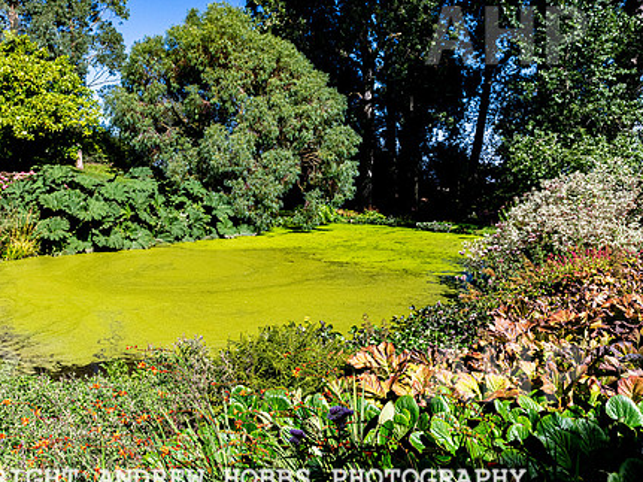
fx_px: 594
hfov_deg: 55.8
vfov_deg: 44.1
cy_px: 213
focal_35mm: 32
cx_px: 222
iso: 400
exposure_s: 1/2500
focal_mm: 24
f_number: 5.6
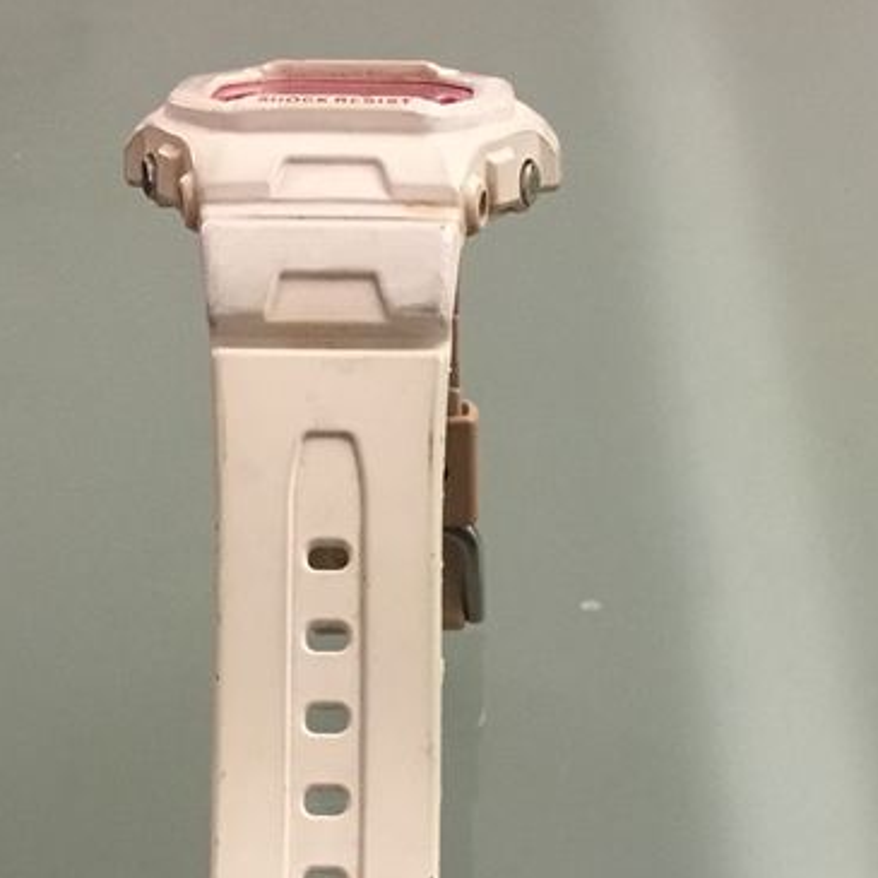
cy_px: 820
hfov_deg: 23.0
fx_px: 2152
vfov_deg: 22.4
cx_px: 565
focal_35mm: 75
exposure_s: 1/33
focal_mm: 3.3
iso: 160
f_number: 2.4
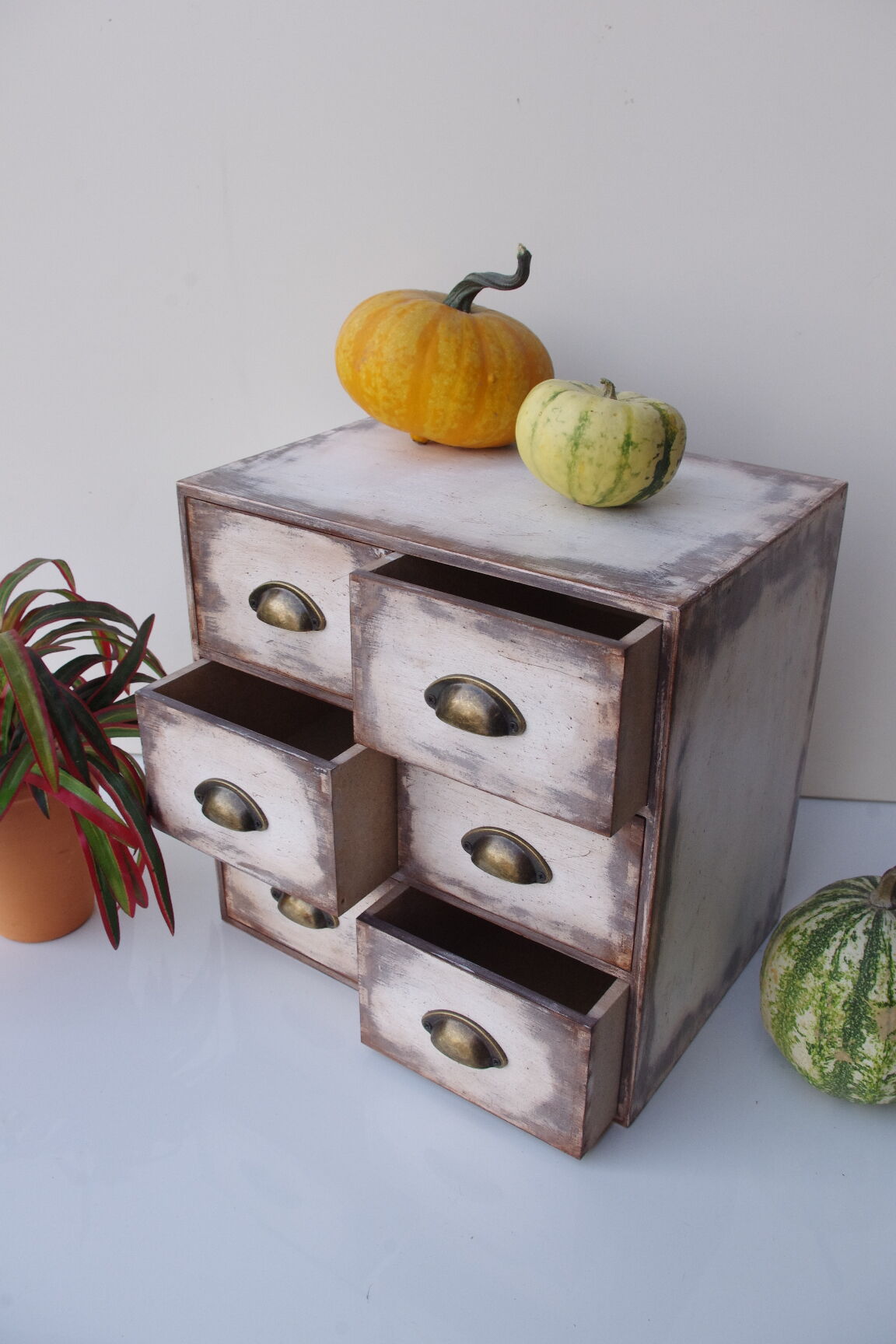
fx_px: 1157
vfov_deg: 60.3
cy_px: 672
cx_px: 448
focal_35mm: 31
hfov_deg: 42.3
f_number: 8
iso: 800
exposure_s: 1/200
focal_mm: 21.25
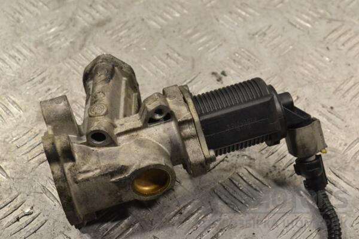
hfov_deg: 29.9
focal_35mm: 68
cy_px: 120
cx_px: 180
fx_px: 673
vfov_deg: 20.2
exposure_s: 1/320
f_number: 9
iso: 3200
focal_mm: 45
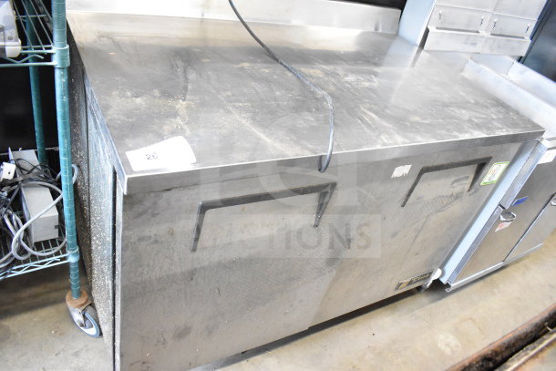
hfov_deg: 67.4
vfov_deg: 48.0
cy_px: 186
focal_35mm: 27
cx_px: 278
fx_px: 417
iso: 6400
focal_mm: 18
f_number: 5
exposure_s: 1/100
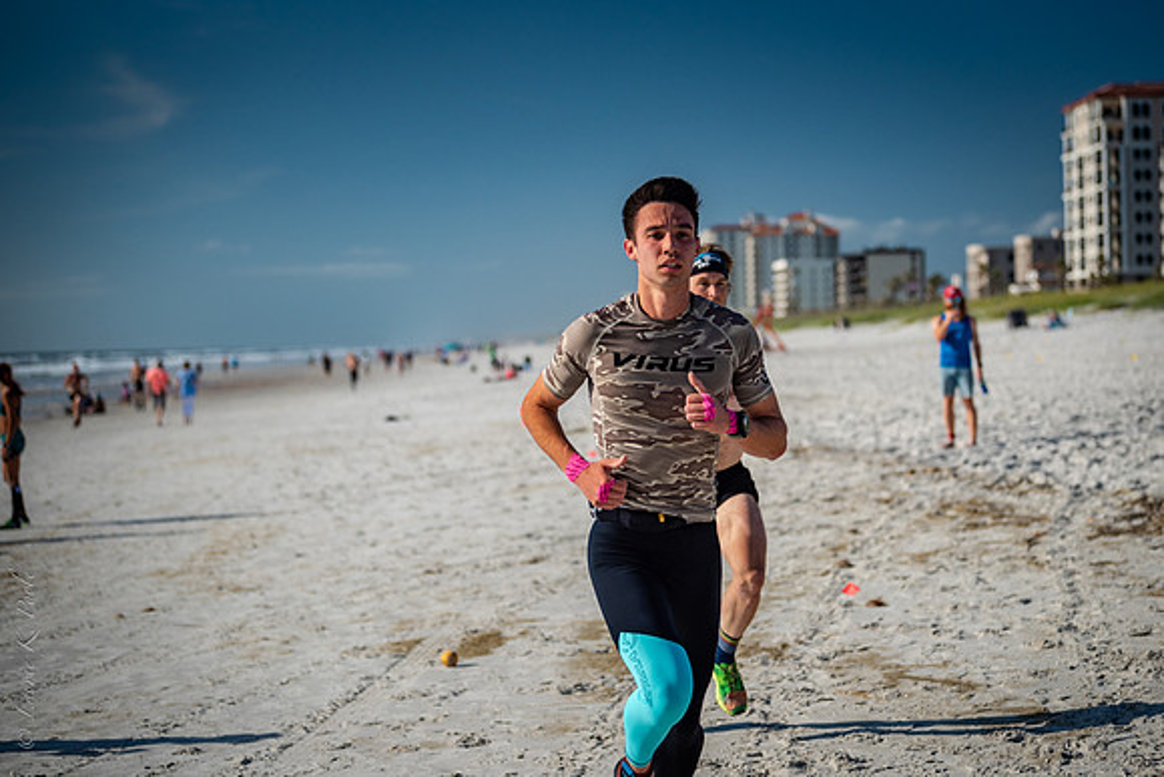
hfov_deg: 26.5
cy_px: 352
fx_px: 2474
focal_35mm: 77
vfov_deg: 17.8
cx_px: 636
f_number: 2.8
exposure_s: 1/4000
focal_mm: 70
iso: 320
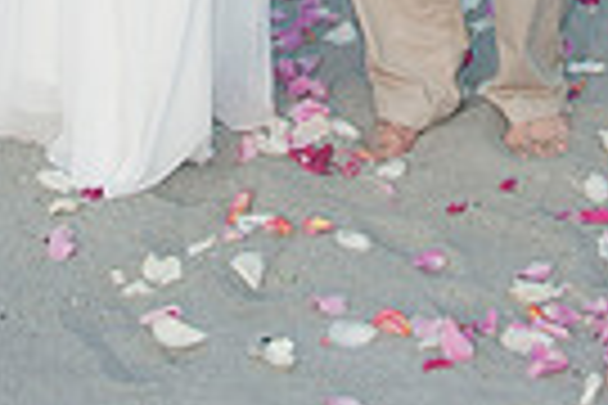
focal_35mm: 145
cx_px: 268
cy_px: -558
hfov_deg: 14.2
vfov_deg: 8.6
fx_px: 2449
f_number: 7.1
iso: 100
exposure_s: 1/250
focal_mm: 29
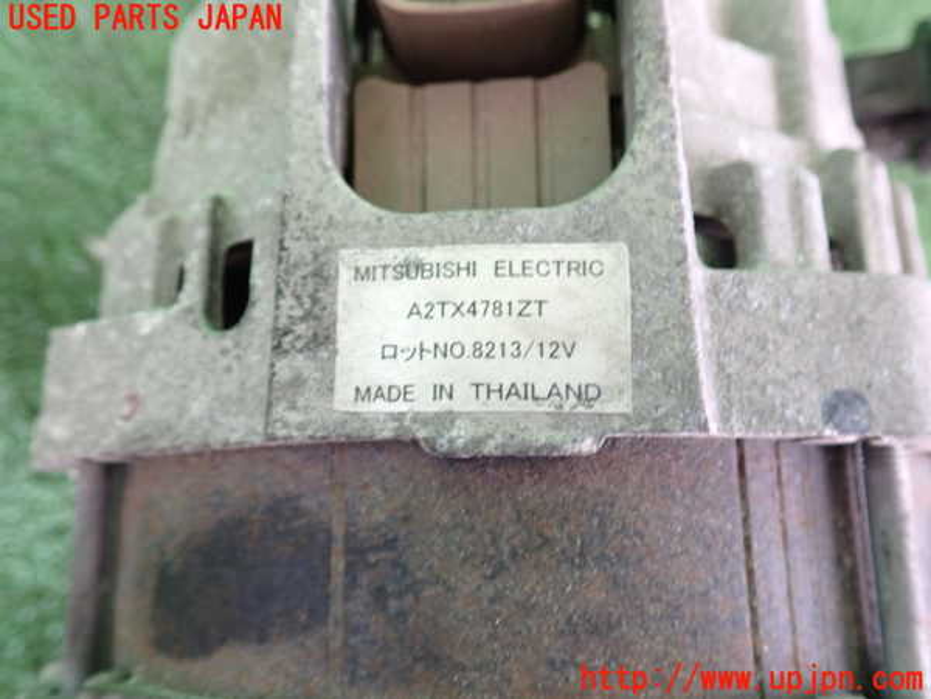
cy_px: 350
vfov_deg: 46.8
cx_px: 466
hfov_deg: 60.0
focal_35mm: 30
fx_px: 807
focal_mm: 5.4
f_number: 2.3
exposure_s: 1/30
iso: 400
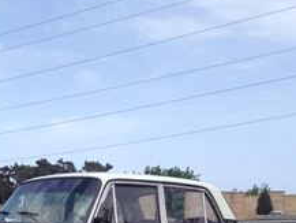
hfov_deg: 24.2
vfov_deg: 17.0
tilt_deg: -6.6
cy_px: 319
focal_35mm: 80
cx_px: 87
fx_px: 684
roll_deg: +0.0
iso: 50
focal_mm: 4.28
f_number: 2.4
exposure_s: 1/1972
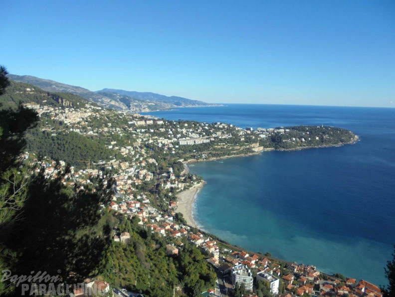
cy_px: 148
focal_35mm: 26
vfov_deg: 53.1
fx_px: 297
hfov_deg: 67.3
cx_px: 198
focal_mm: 4.6
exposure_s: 1/100
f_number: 11.5
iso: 100
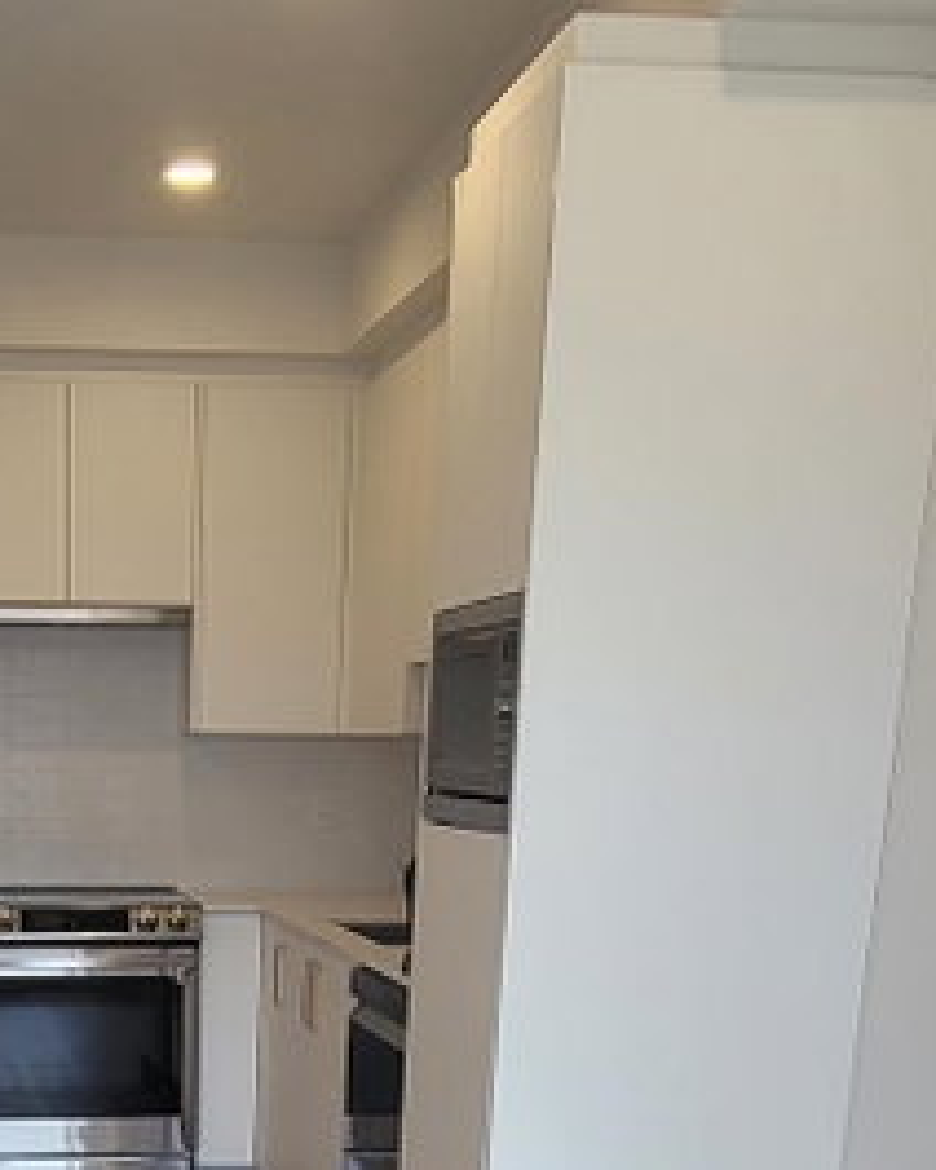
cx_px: 106
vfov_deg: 31.0
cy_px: 1397
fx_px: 1766
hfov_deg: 28.6
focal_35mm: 51
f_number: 2.2
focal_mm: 2.2
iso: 100
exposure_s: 1/60
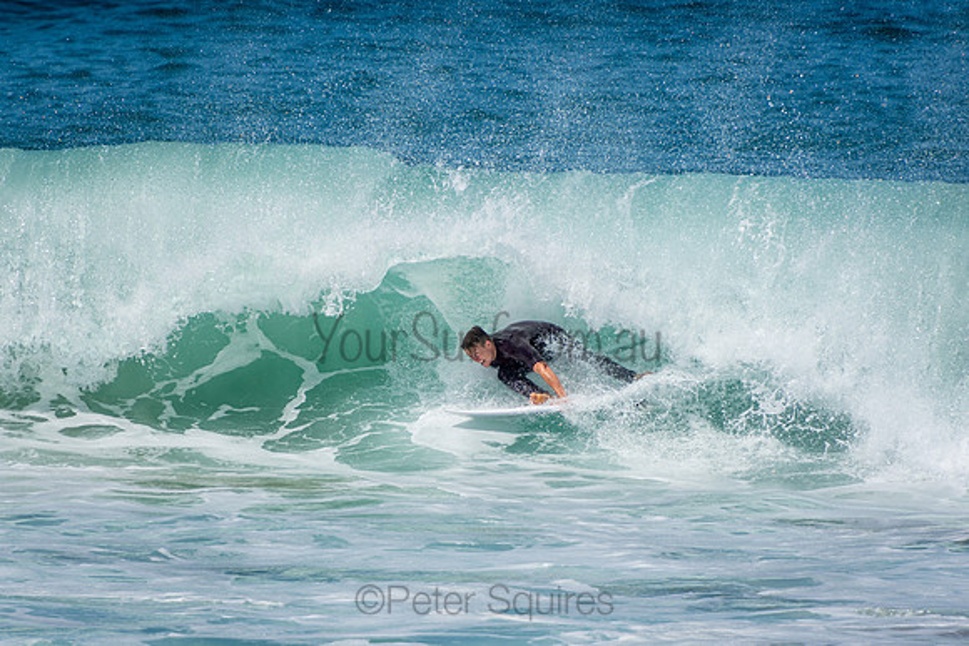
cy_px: 323
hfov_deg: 3.4
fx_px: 16153
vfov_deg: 2.3
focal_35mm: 600
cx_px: 484
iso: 250
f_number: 5.6
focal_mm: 400
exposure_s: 1/2000
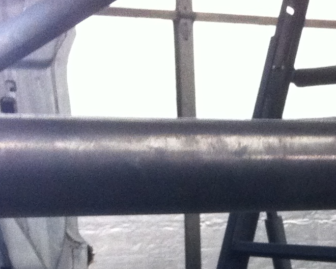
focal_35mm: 134
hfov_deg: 14.2
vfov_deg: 11.0
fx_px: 1333
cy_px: 436
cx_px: 303
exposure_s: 1/17
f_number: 2.8
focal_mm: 3.85
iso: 250
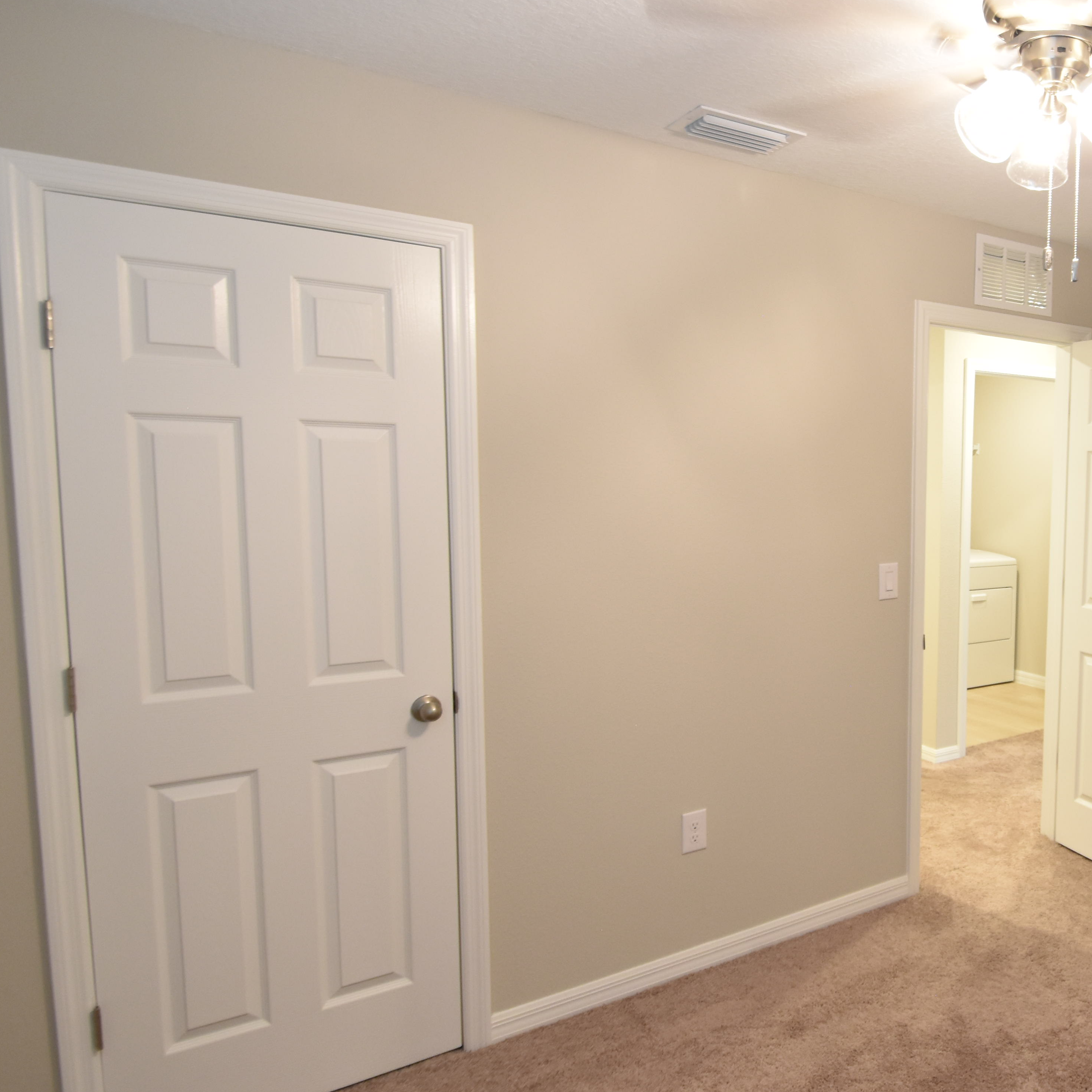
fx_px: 928
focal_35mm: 26
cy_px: 553
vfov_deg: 60.9
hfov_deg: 54.0
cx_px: 962
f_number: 3.5
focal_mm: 10
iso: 800
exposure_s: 1/30
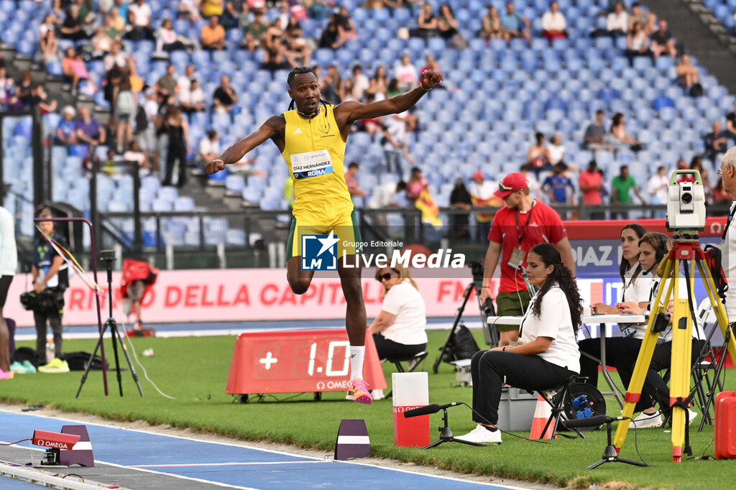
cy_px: 245
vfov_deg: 4.9
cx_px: 368
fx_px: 5722
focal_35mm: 280
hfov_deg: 7.4
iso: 2200
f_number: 5.6
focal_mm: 280
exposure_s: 1/1000
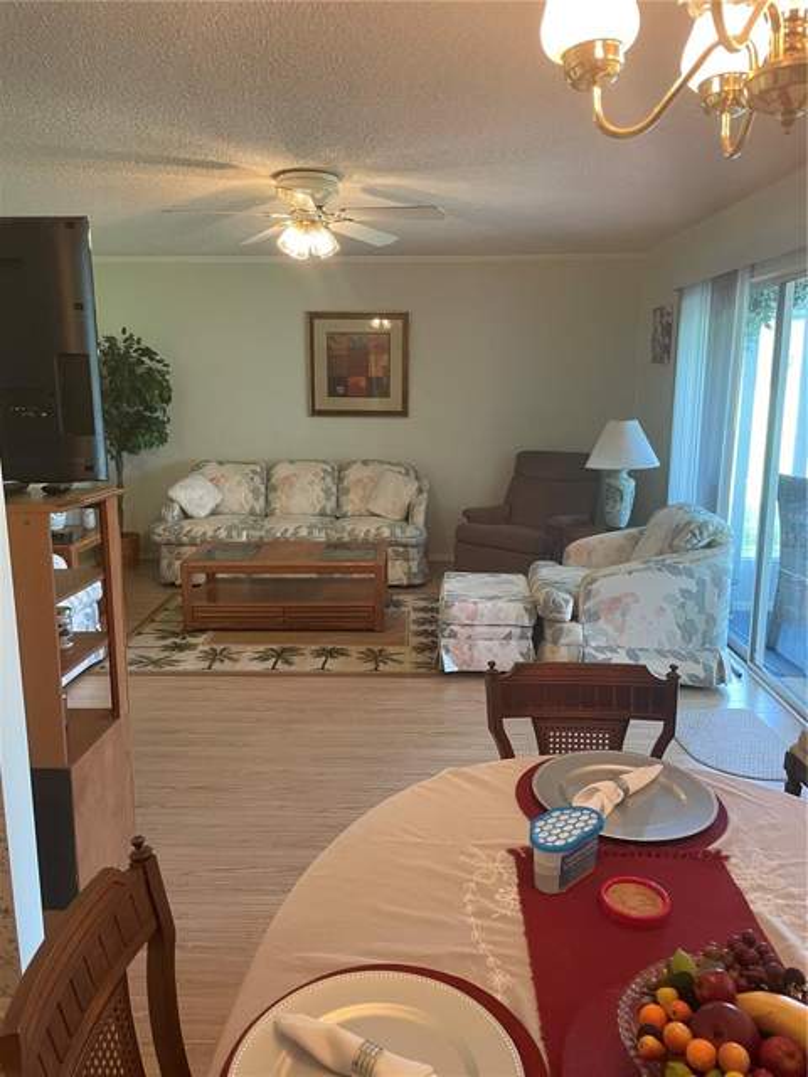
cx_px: 404
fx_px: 809
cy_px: 538
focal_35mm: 26
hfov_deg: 53.1
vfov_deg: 67.3
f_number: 1.6
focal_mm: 4.2
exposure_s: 1/60
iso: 200
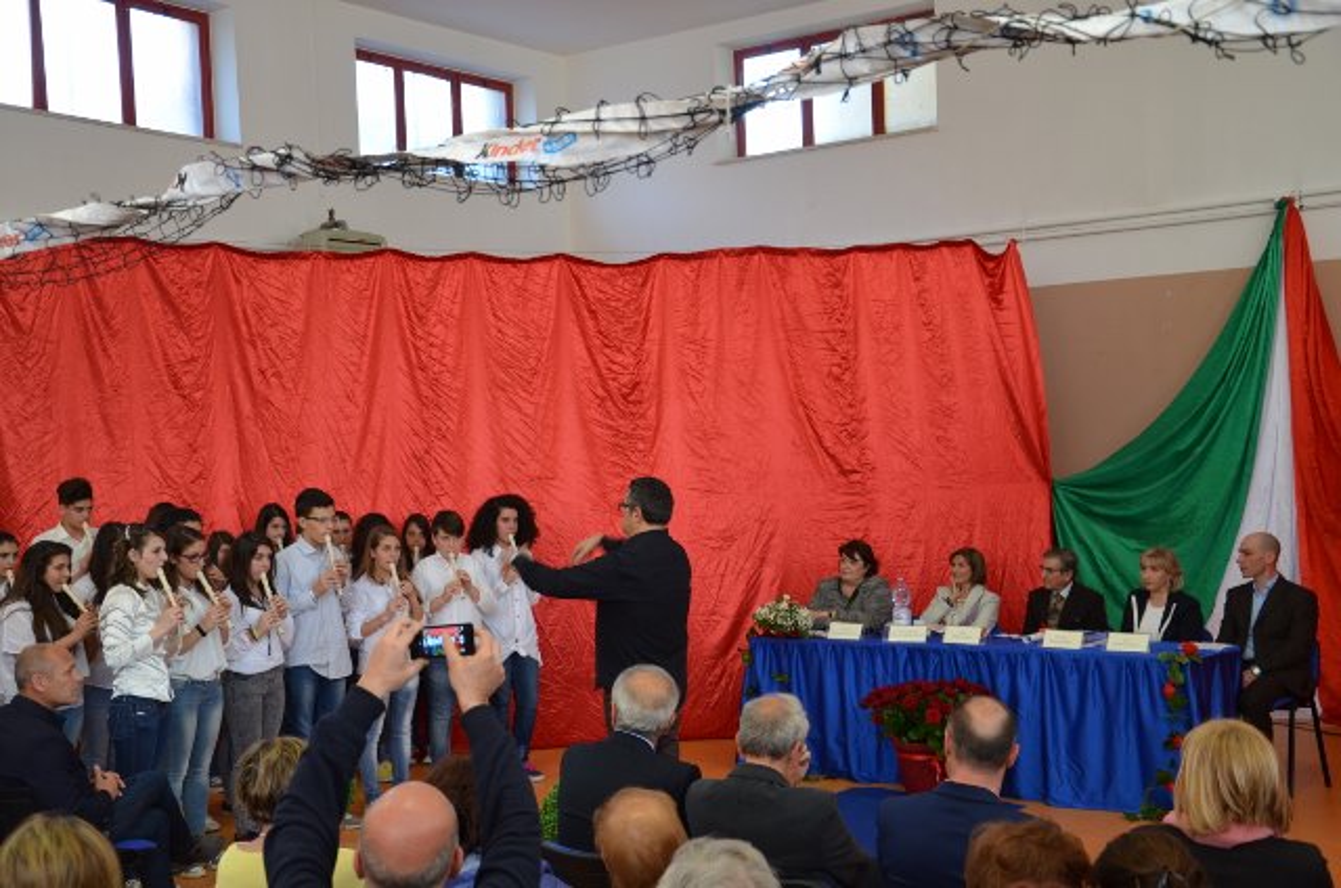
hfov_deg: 41.2
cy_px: 444
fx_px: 1784
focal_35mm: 48
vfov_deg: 28.0
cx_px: 670
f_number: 4.2
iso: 500
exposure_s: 1/60
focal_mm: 32
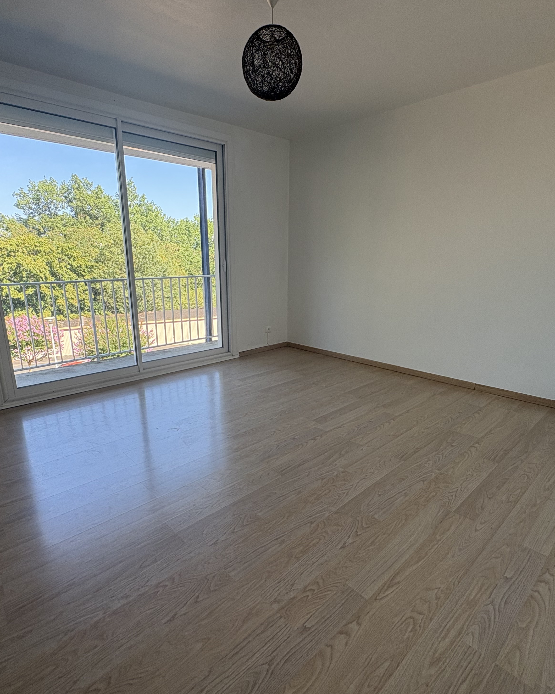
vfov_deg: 83.3
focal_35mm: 19
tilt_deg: -14.0
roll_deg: +1.2
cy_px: 358
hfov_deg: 70.8
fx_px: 390
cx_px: 267
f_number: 2.2
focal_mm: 2.22
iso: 40
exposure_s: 1/171
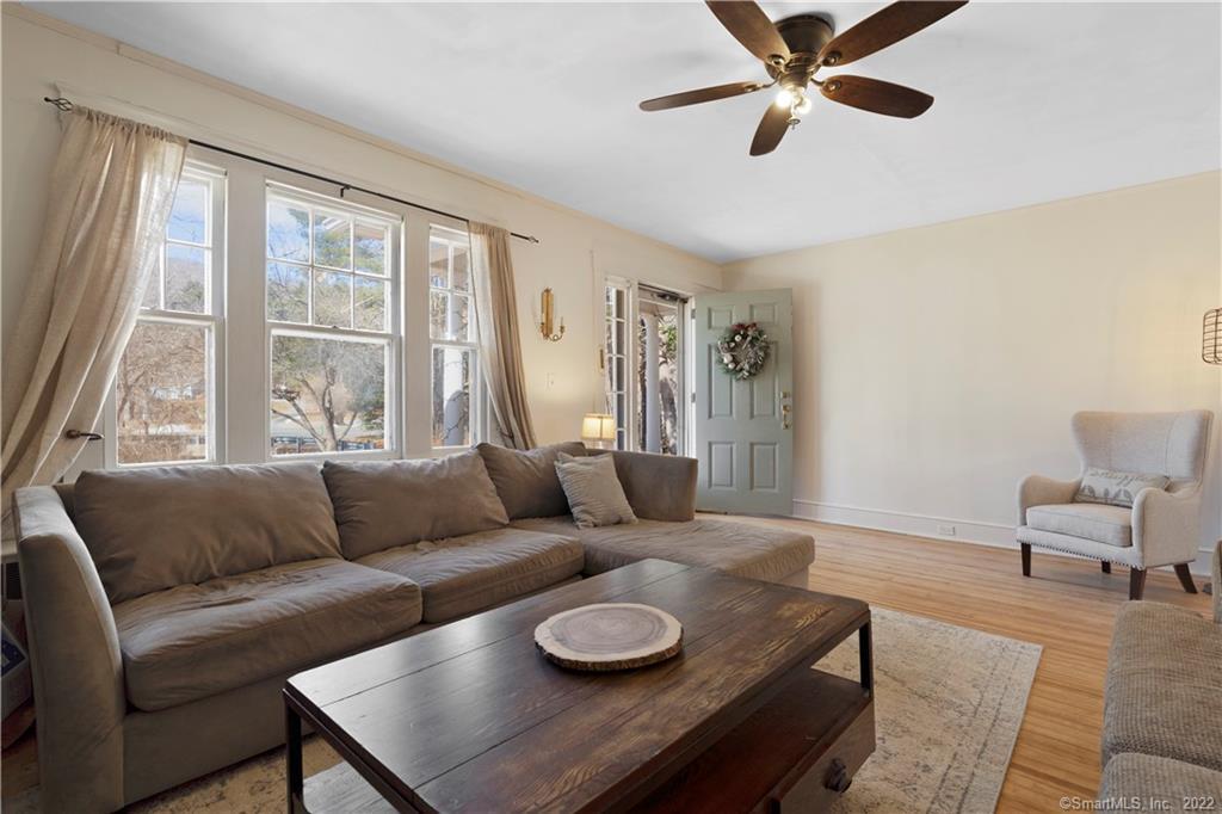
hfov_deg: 96.8
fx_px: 543
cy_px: 407
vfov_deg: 73.7
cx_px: 611
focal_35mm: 16
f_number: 7.1
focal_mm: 16
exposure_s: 1/4
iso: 160
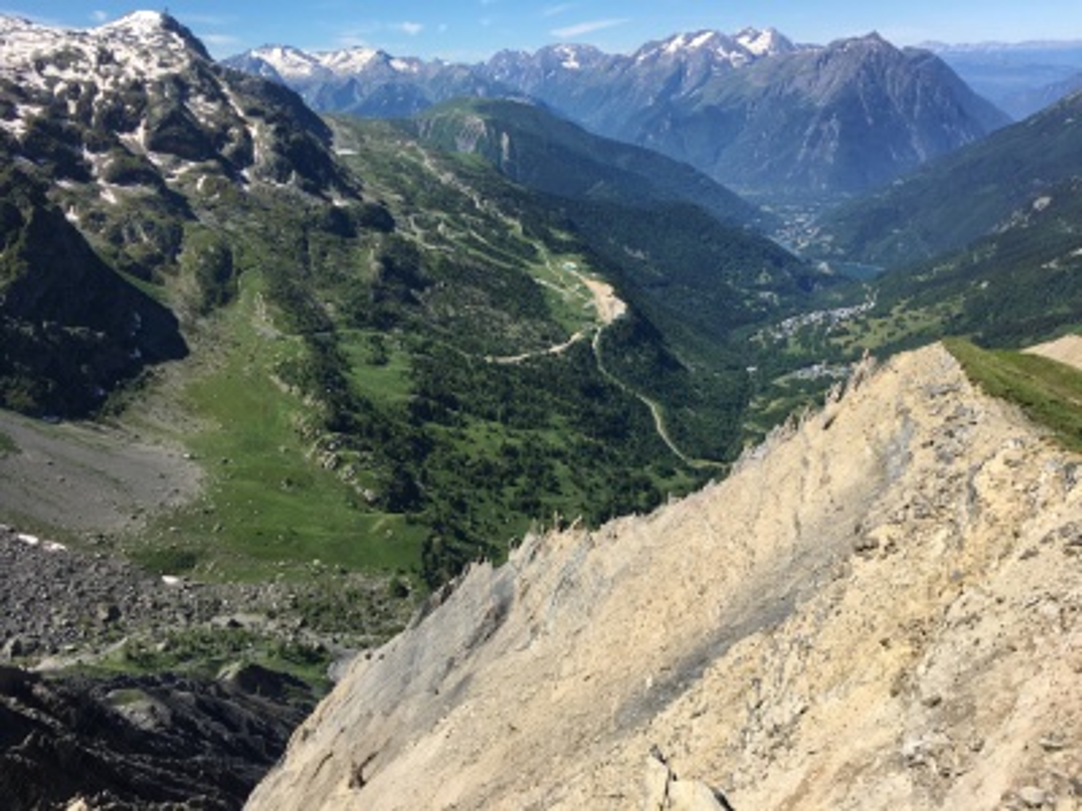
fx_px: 906
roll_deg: +0.0
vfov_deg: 48.2
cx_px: 541
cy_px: 406
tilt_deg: -20.3
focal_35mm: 29
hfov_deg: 61.7
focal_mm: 4.15
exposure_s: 1/1451
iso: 25
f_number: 2.2
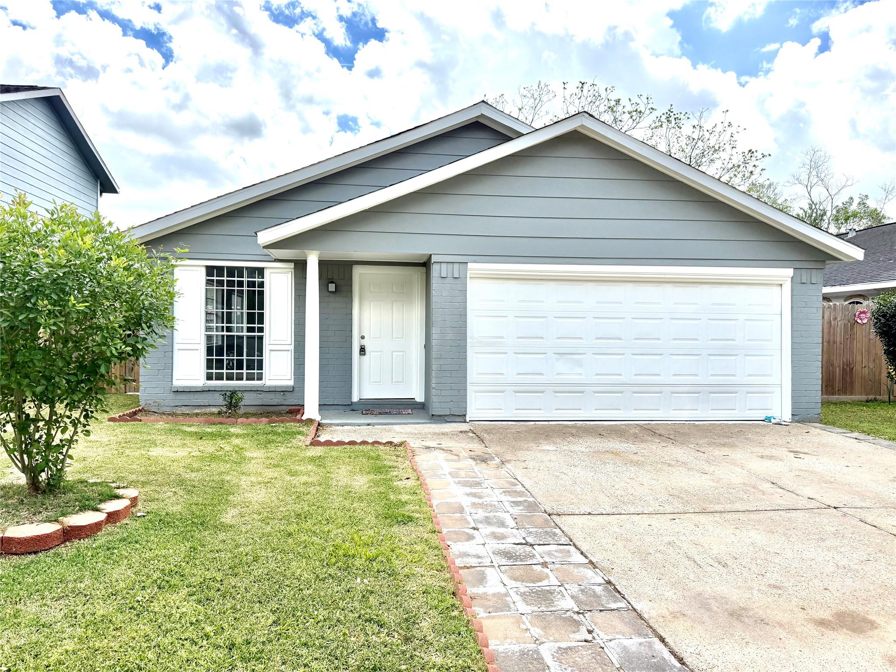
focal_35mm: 24
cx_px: 448
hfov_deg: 71.6
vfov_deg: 56.8
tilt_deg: -0.5
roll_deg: +0.0
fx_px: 621
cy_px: 336
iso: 100
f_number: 1.78
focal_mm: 6.76
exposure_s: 1/6711
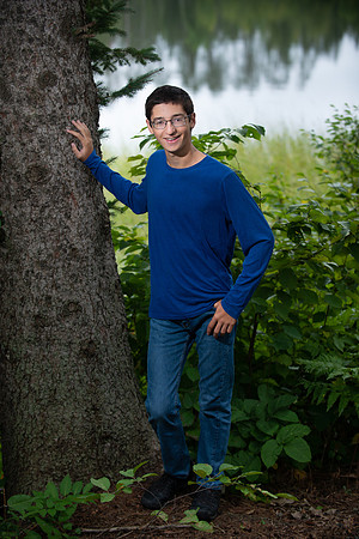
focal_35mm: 80
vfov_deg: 25.4
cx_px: 180
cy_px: 270
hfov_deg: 17.1
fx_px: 1197
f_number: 3.5
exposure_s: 1/200
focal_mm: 80
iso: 100
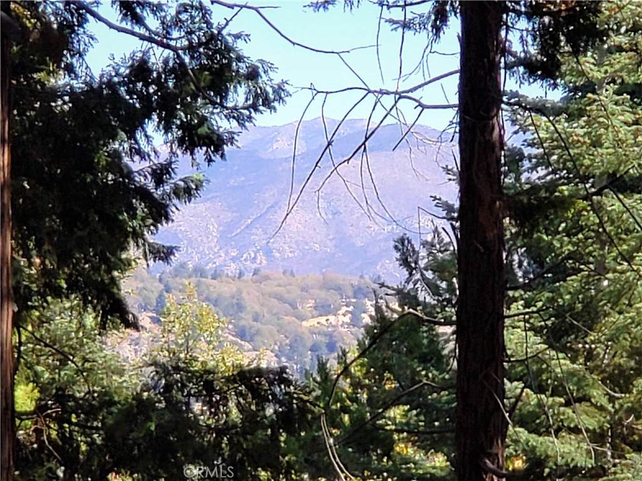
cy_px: 240
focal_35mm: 52
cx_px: 321
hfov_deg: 36.8
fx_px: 964
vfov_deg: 28.0
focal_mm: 6
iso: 32
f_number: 2.4
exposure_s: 1/538
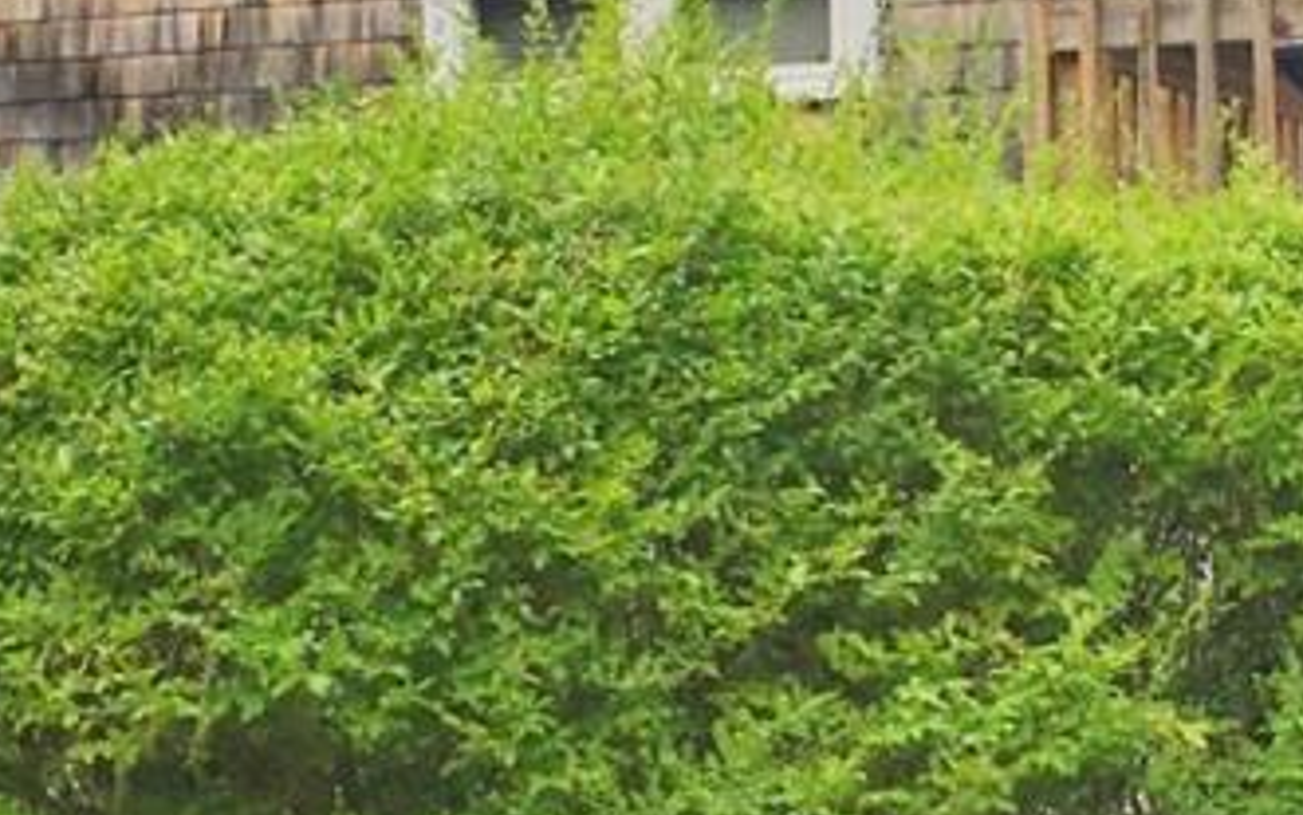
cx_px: 1024
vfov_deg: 11.0
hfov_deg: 17.4
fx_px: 4227
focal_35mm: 119
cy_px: 226
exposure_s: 1/245
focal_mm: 4.15
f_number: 2.2
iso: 25
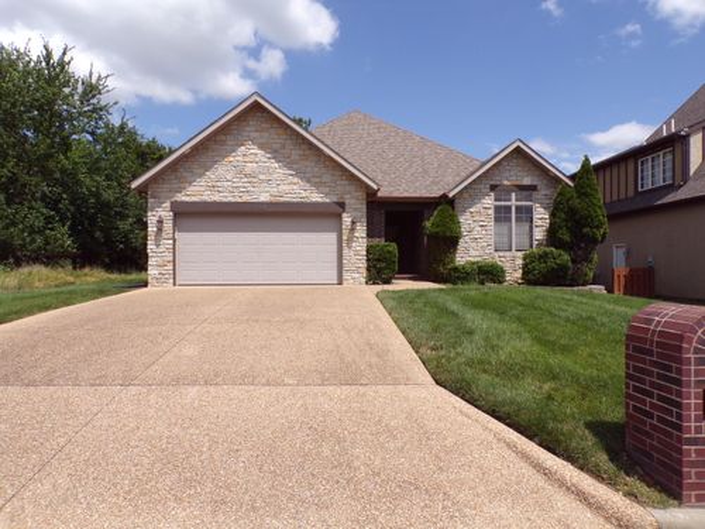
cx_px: 352
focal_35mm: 24
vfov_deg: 56.8
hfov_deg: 71.6
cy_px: 264
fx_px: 489
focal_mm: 4.3
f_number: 5.8
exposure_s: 1/400
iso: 80
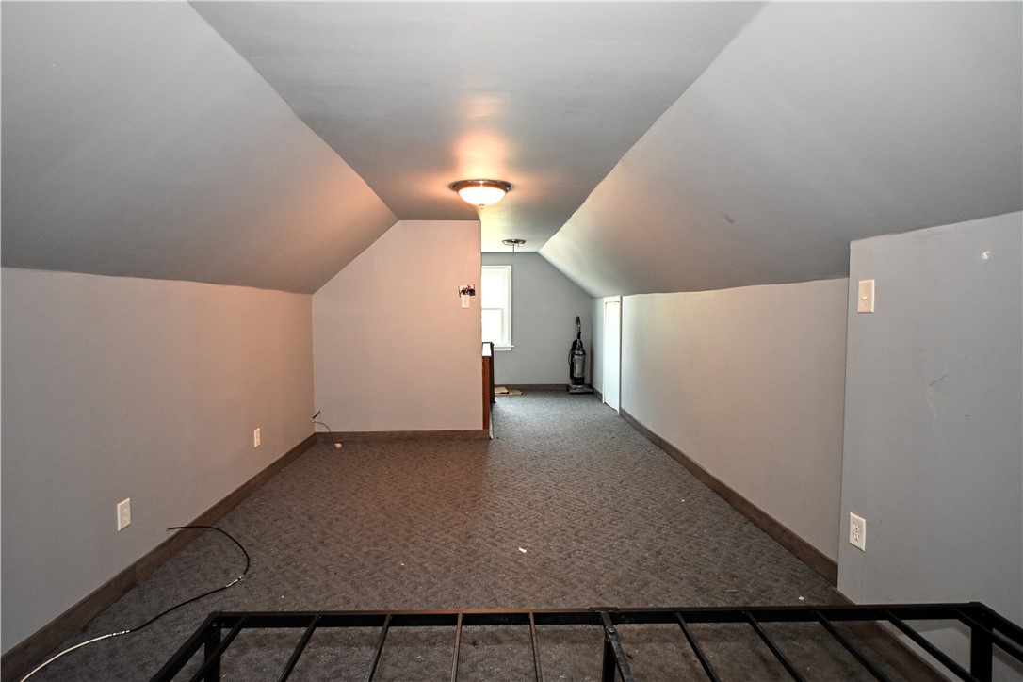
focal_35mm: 19
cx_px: 512
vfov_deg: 65.2
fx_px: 533
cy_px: 341
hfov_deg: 87.7
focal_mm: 12.5
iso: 1250
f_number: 4
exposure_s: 1/60
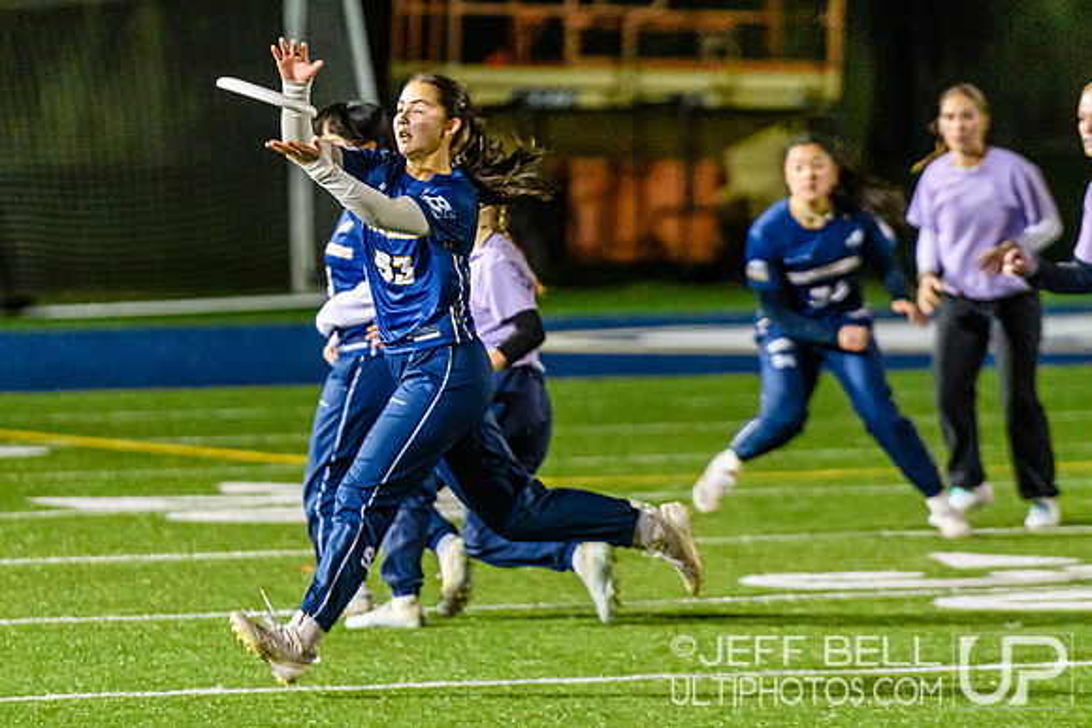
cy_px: 291
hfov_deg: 5.2
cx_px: 376
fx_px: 12082
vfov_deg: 3.5
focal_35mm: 398
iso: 4000
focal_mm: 200
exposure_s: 1/800
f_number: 3.2
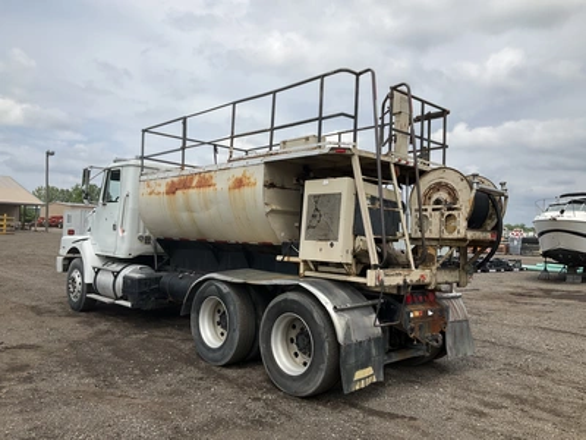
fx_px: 491
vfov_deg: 48.2
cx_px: 293
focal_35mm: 29
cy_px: 220
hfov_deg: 61.7
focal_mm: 3
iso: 25
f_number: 1.8
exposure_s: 1/2667
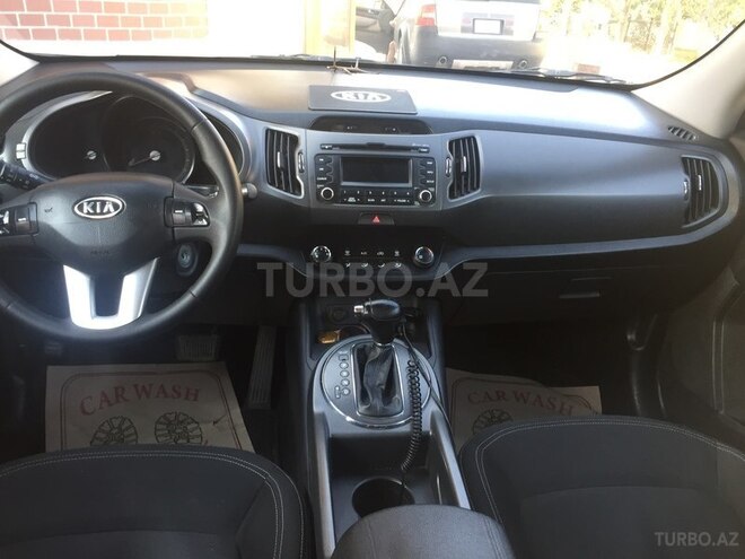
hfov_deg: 61.7
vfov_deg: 48.2
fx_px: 624
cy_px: 280
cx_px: 372
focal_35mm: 29
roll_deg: -5.1
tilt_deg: -25.7
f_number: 2.2
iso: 32
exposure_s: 1/33
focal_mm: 4.15
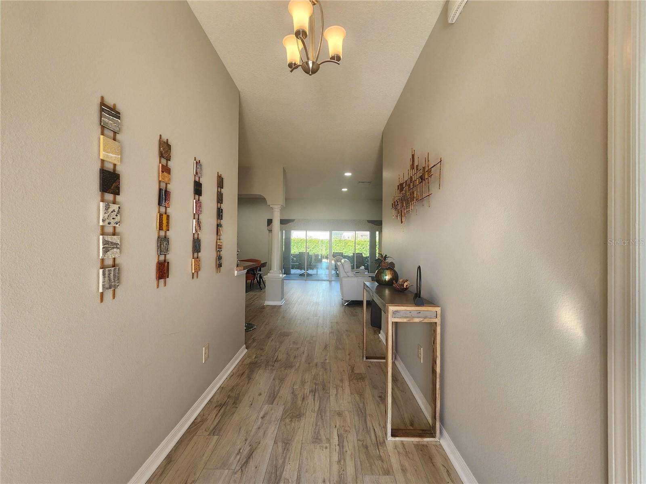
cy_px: 242
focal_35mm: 13
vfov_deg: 89.9
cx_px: 323
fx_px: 243
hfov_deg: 106.2
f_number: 2.2
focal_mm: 2.2
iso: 64
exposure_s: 1/60
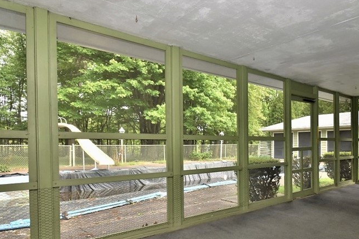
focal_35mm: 25
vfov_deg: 51.0
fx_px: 249
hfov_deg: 69.4
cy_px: 138
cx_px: 241
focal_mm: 10
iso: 800
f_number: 11
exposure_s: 1/200
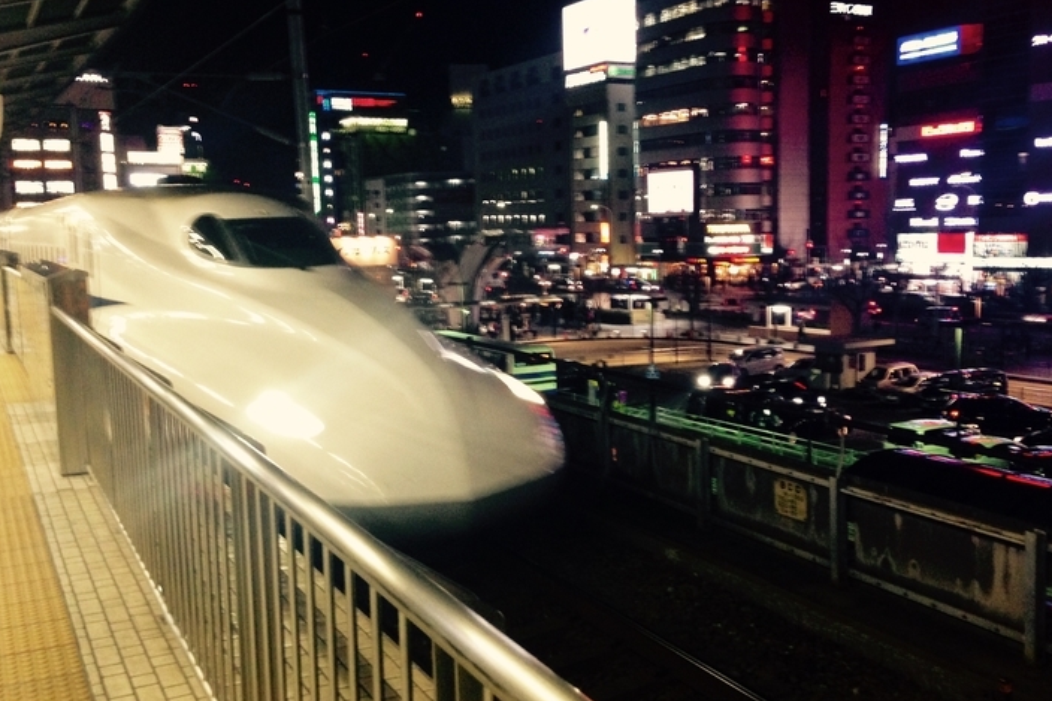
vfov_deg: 34.2
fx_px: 1139
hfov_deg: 49.5
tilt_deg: -3.7
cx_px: 560
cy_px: 356
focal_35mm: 39
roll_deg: +1.2
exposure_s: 1/20
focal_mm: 4.12
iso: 200
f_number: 2.4
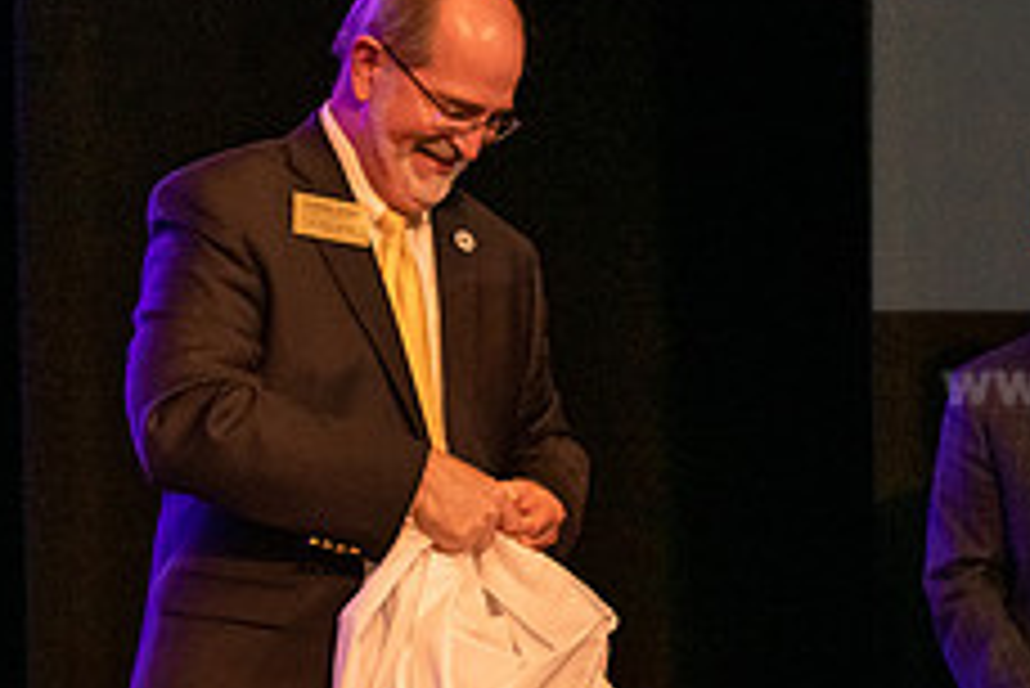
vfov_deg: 7.2
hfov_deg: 10.8
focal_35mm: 190
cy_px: 479
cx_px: 738
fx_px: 5439
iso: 2000
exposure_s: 1/200
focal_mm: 75
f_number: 4
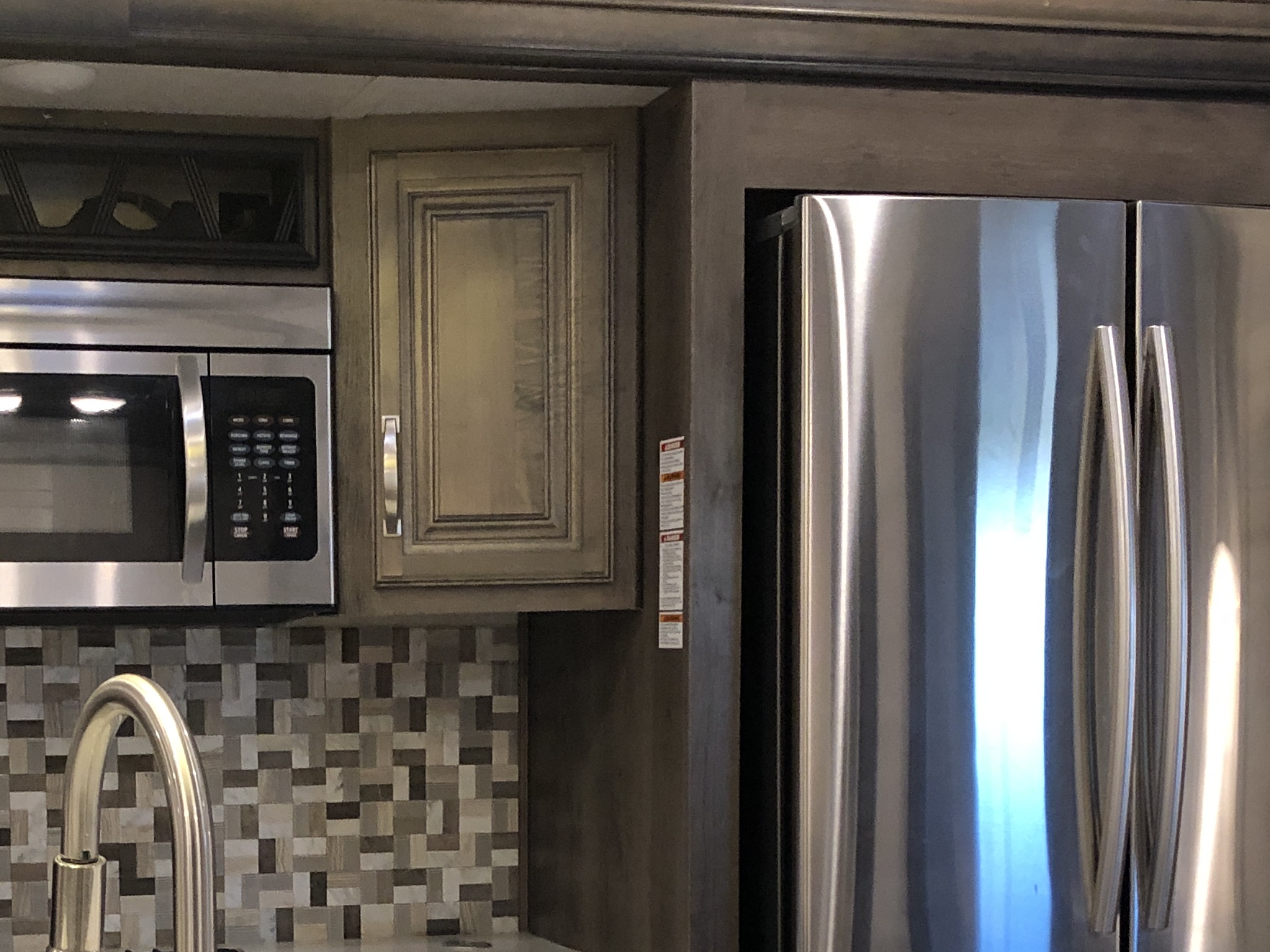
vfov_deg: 22.5
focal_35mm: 64
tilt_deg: -7.5
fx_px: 2348
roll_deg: +1.1
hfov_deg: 29.8
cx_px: 332
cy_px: 828
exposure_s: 1/15
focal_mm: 3.99
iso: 64
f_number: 1.8
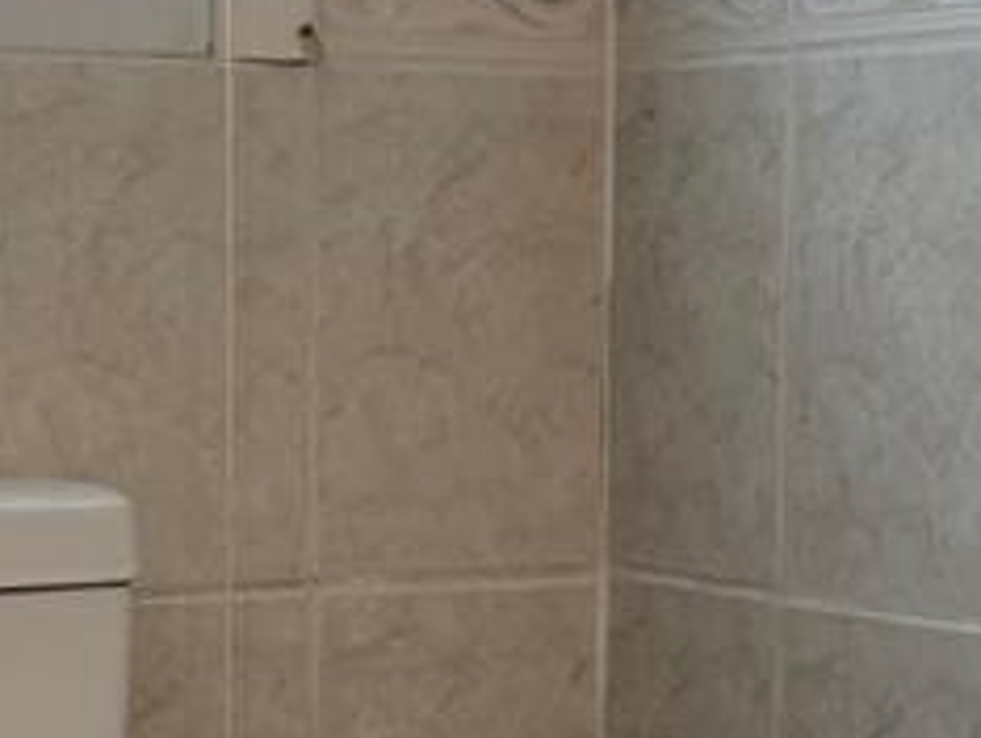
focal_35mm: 123
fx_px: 3489
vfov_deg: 12.0
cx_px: 562
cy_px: 646
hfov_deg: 16.0
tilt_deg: -6.0
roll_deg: -0.8
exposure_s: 1/205
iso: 80
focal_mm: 6.76
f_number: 1.78
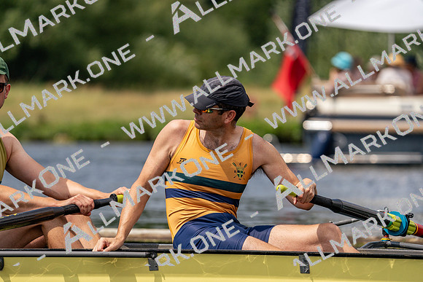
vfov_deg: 3.7
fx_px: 4419
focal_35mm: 376
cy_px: 141
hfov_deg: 5.5
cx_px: 212
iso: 250
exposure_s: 1/1600
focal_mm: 376
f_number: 6.3
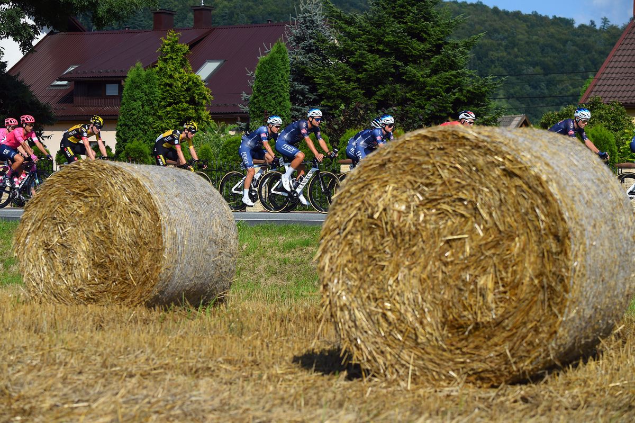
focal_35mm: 120
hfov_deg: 17.1
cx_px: 318
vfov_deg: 11.4
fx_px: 2116
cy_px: 212
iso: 400
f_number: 7.1
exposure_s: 1/1600
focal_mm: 120
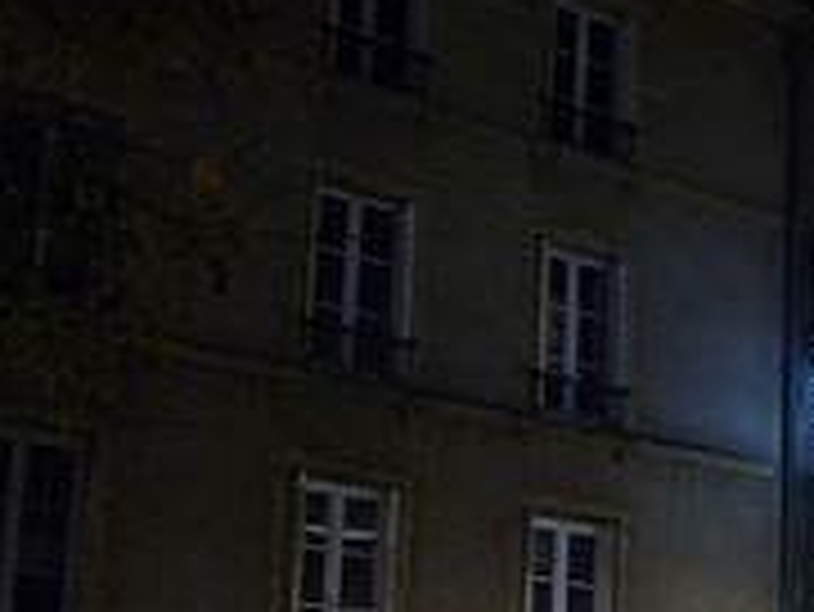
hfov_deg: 20.8
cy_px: 596
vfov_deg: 18.0
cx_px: 1214
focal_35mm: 80
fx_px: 1882
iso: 400
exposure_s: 1/8
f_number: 2.8
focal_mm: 4.4
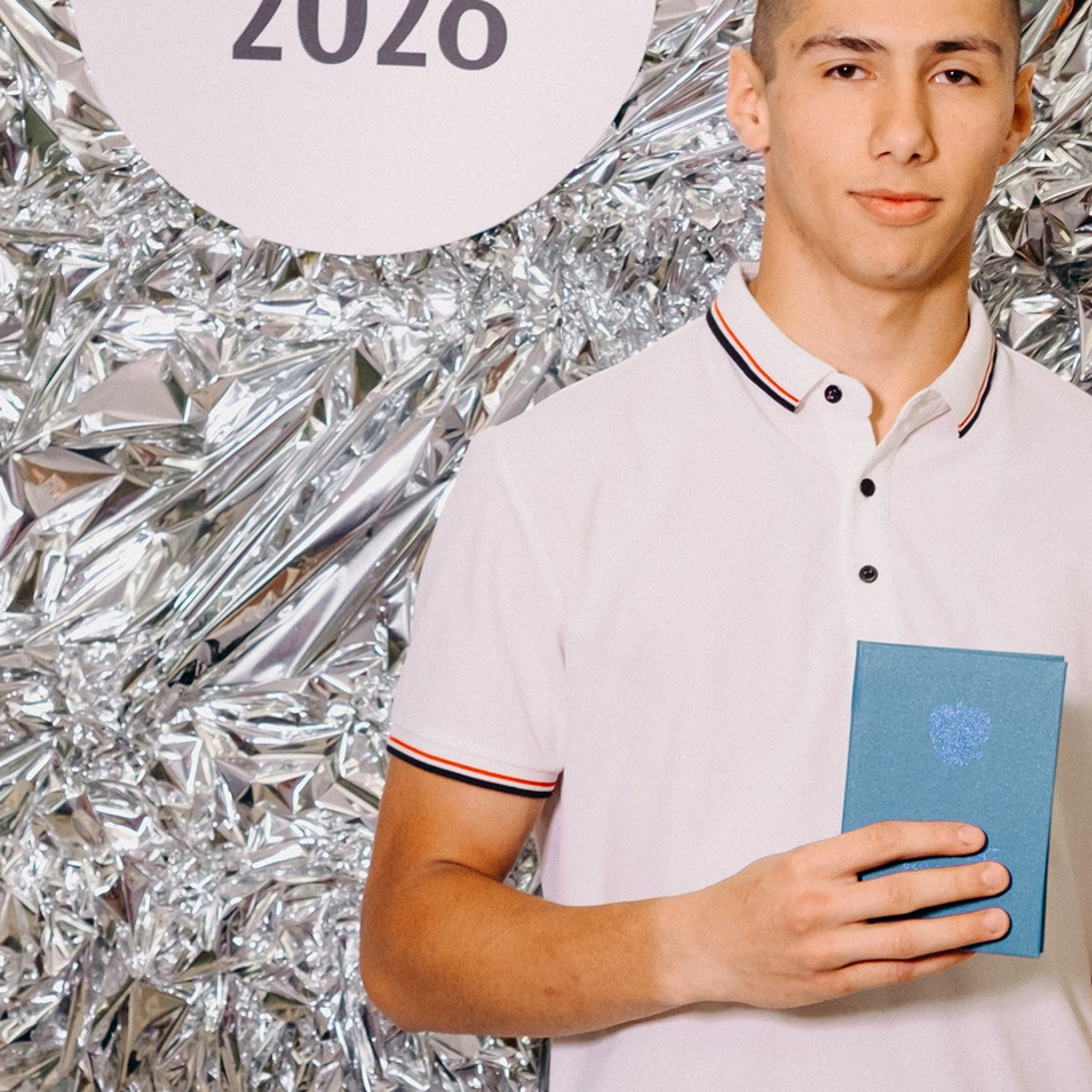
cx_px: 825
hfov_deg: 15.9
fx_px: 3890
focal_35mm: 109
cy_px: 653
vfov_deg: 16.0
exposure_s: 1/125
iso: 640
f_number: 3.2
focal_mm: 27.6
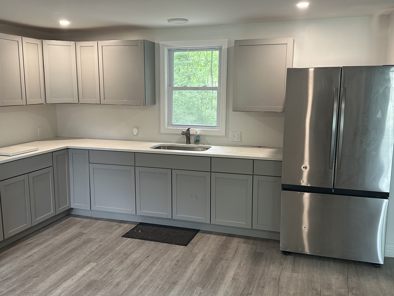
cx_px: 193
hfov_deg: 56.8
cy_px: 150
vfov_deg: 44.2
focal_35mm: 32
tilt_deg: -8.7
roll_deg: -0.2
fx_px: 364
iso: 200
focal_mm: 6.86
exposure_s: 1/60
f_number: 1.78
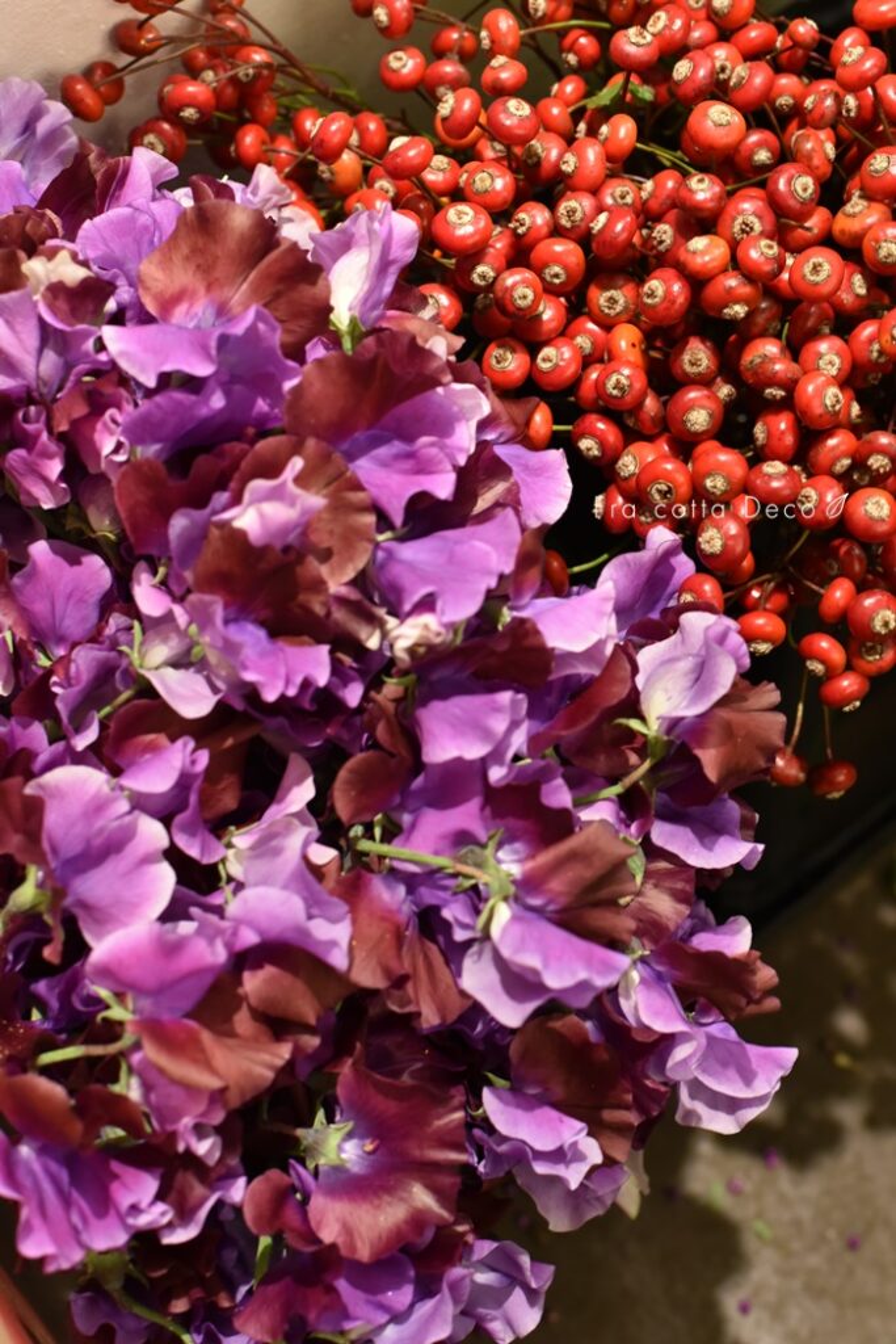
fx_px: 1866
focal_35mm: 50
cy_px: 672
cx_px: 448
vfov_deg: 39.6
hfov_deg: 27.0
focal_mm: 50
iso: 2500
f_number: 5.6
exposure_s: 1/30
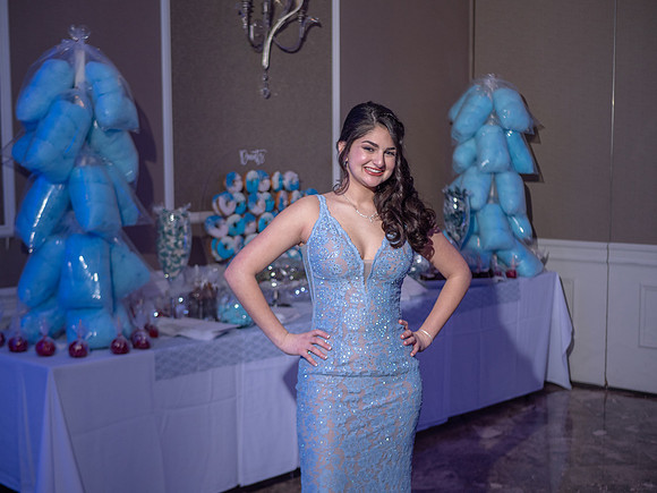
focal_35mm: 50
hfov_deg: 38.2
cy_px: 246
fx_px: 949
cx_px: 328
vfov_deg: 29.1
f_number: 1.7
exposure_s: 1/80
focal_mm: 25
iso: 500
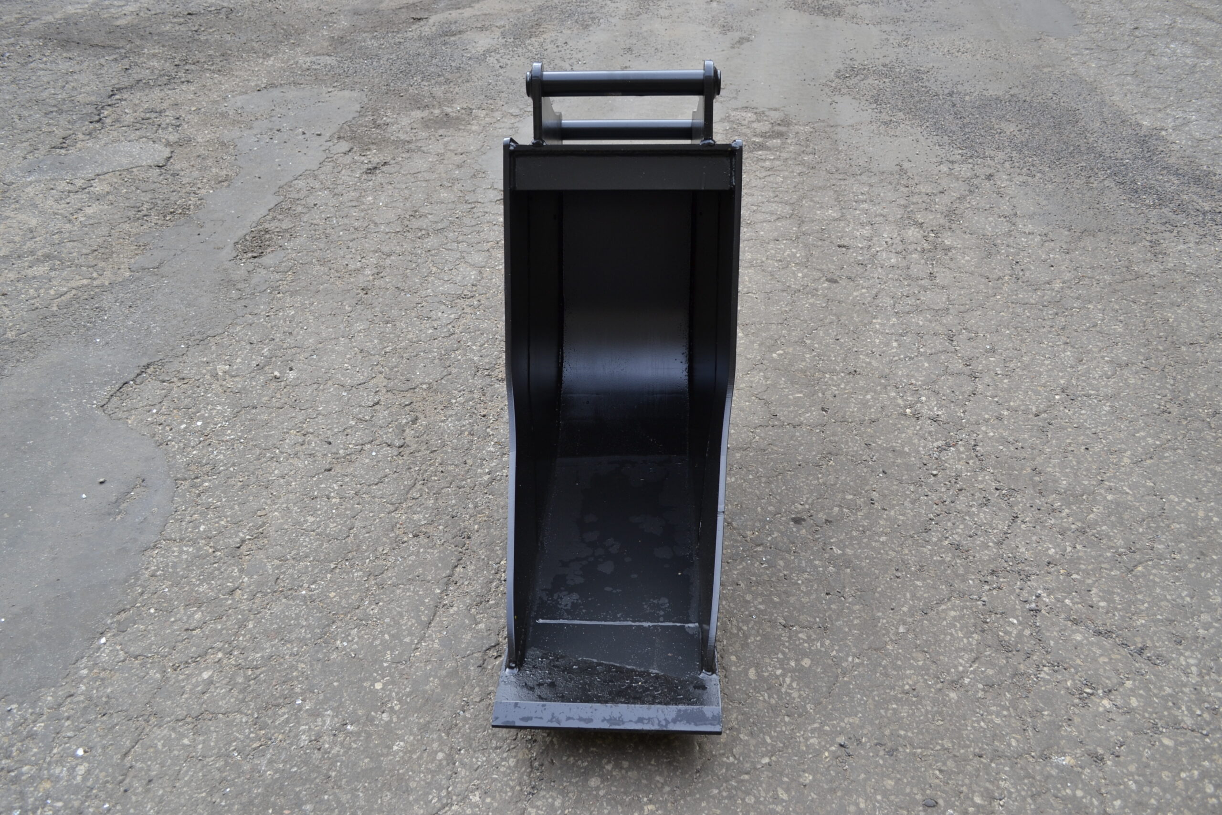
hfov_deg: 61.9
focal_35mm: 30
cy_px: 408
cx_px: 611
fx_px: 1018
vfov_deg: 43.6
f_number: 5.6
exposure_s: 1/125
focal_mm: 20
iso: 125
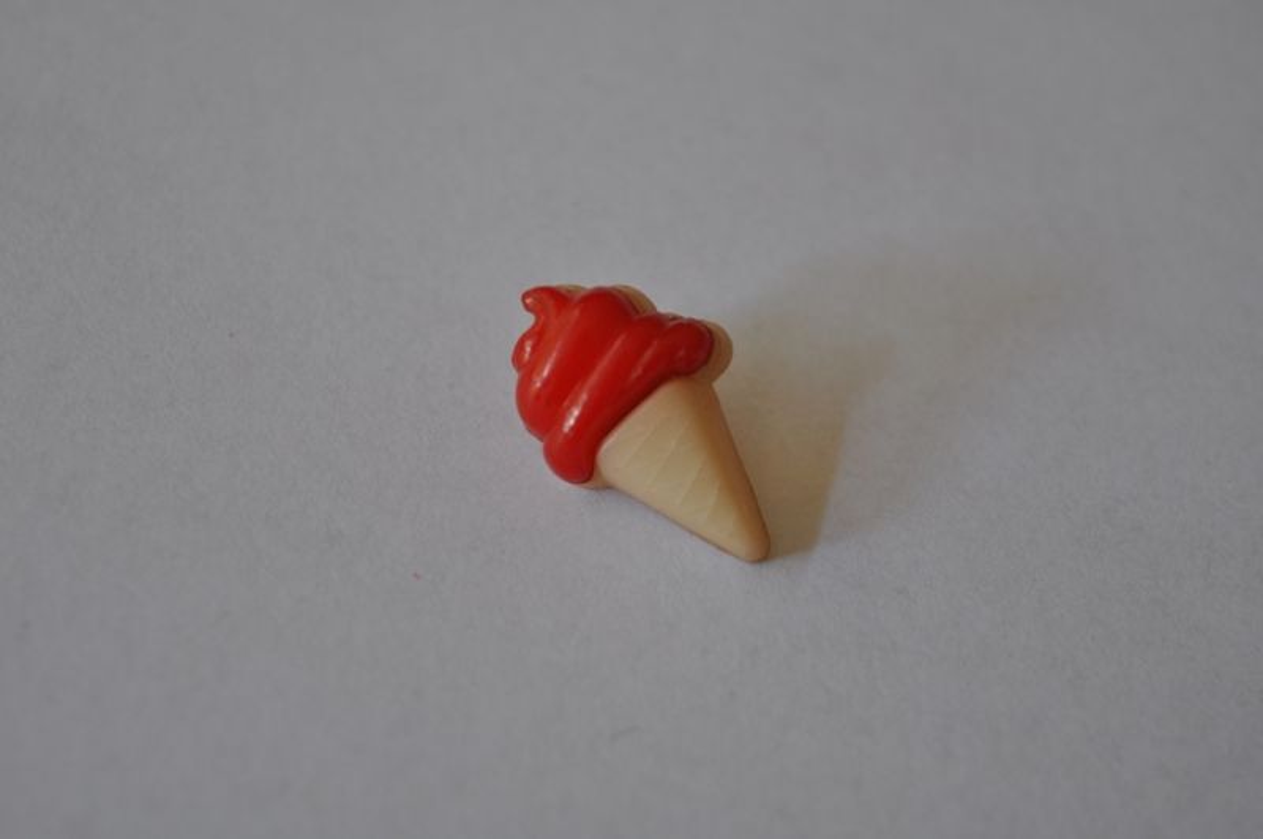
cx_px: 632
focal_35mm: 82
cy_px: 420
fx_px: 2890
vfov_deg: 16.5
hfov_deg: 24.7
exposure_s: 1/60
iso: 400
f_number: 5.6
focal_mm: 55
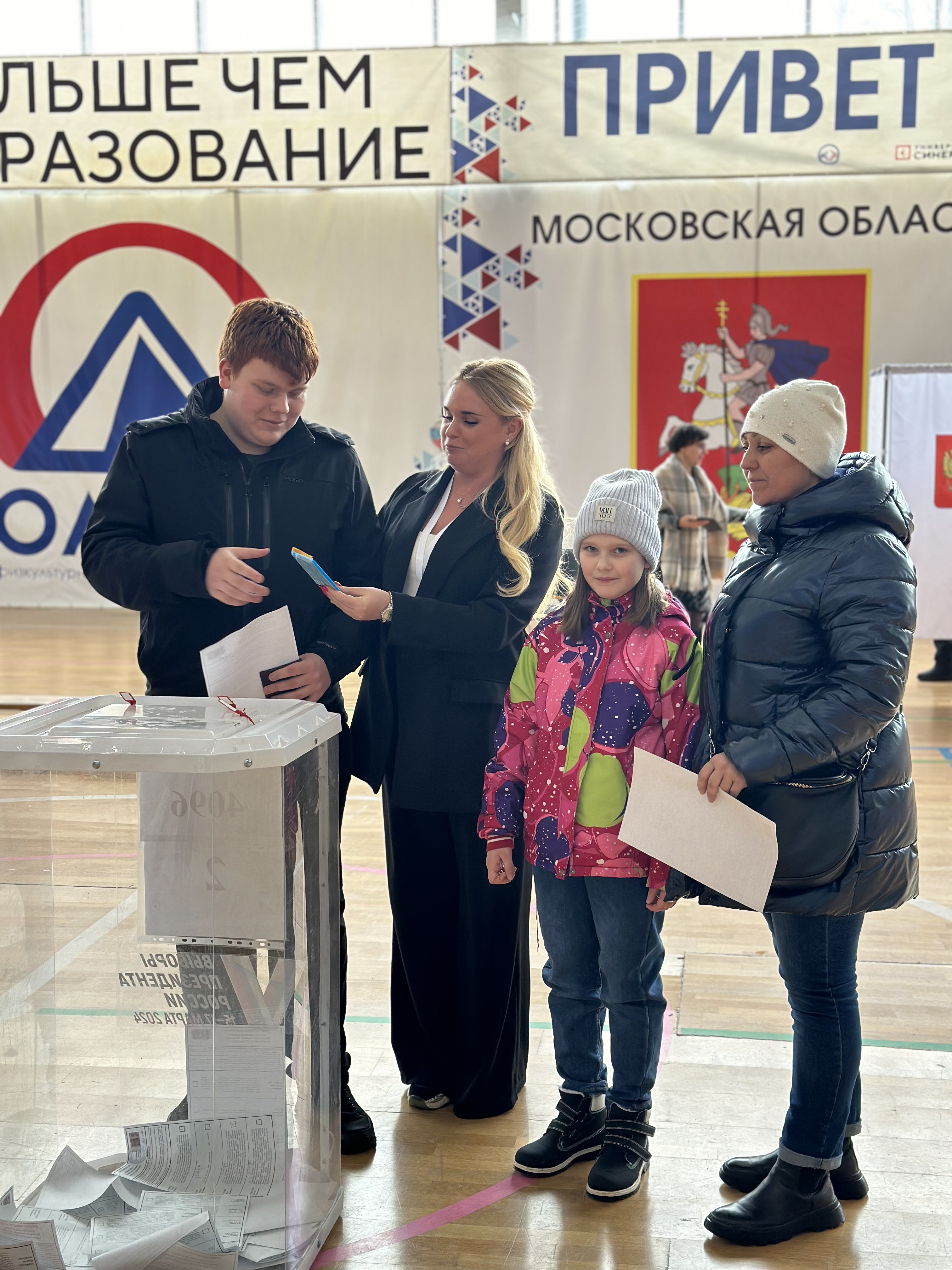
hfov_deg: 30.3
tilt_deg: -5.4
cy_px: 635
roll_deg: +0.0
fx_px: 1760
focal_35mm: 48
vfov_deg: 39.7
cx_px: 476
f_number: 1.78
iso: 80
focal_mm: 6.86
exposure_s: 1/100
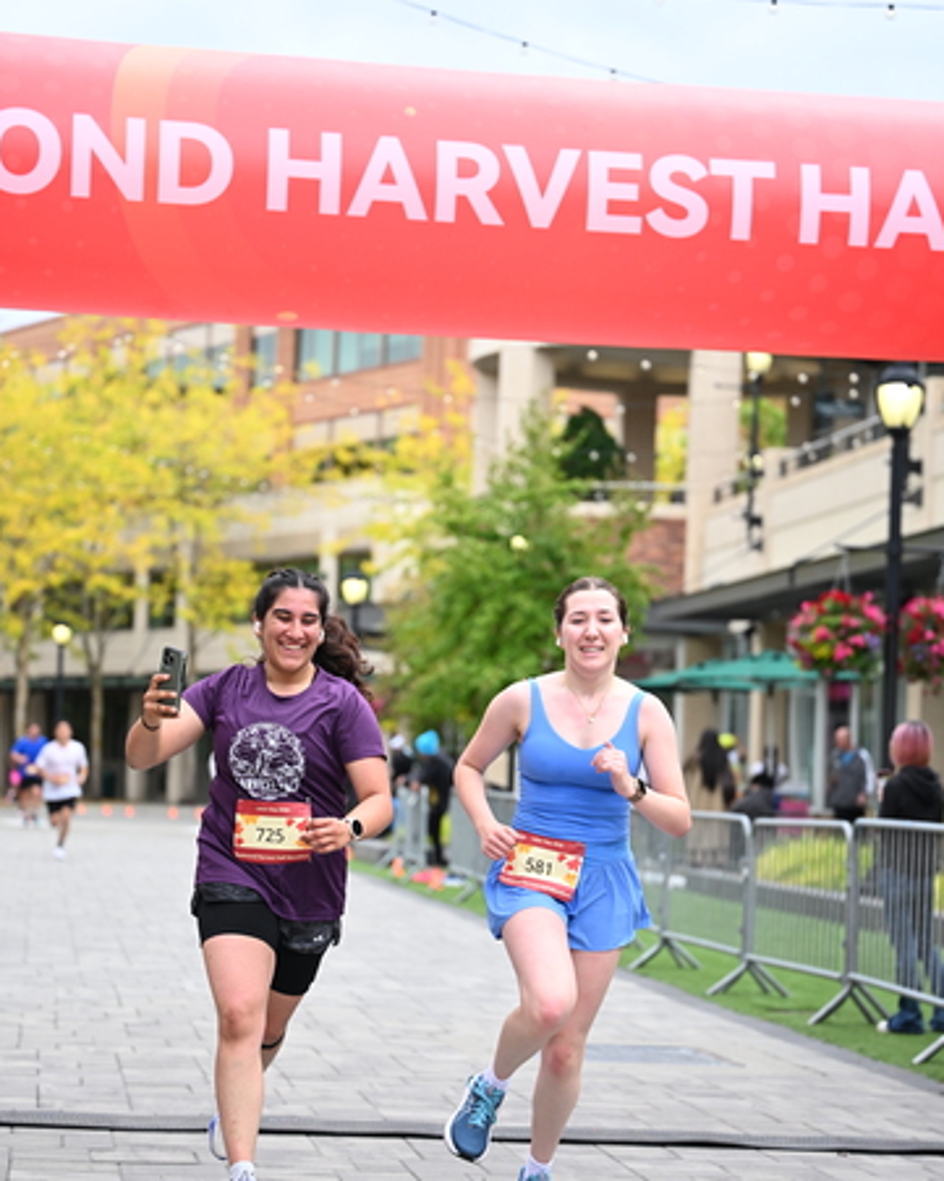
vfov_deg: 21.7
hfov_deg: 17.4
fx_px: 3076
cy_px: 661
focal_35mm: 88
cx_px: 475
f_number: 2.8
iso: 640
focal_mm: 77
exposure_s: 1/2000
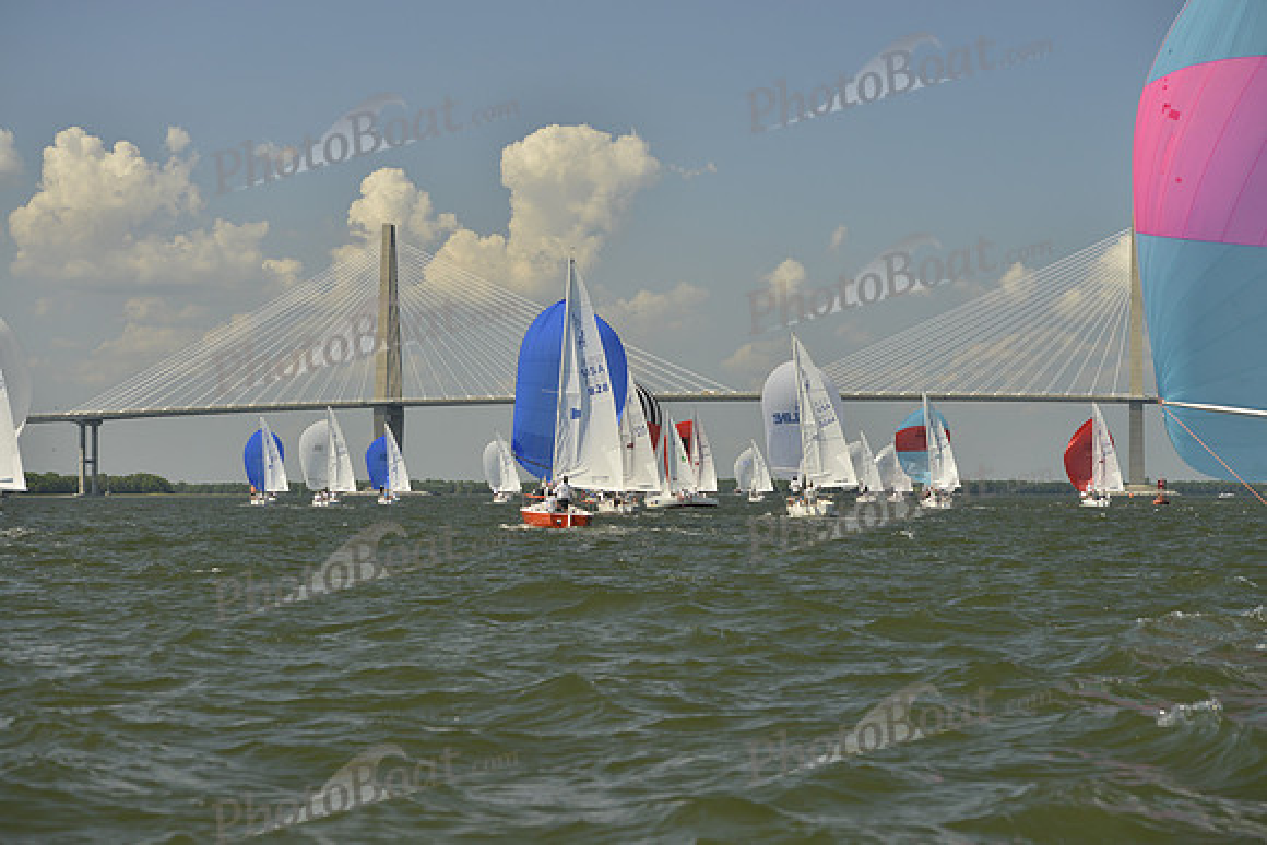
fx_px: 3238
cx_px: 634
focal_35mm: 92
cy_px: 422
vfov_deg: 14.9
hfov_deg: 22.1
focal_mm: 92
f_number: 6.3
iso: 280
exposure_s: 1/1250
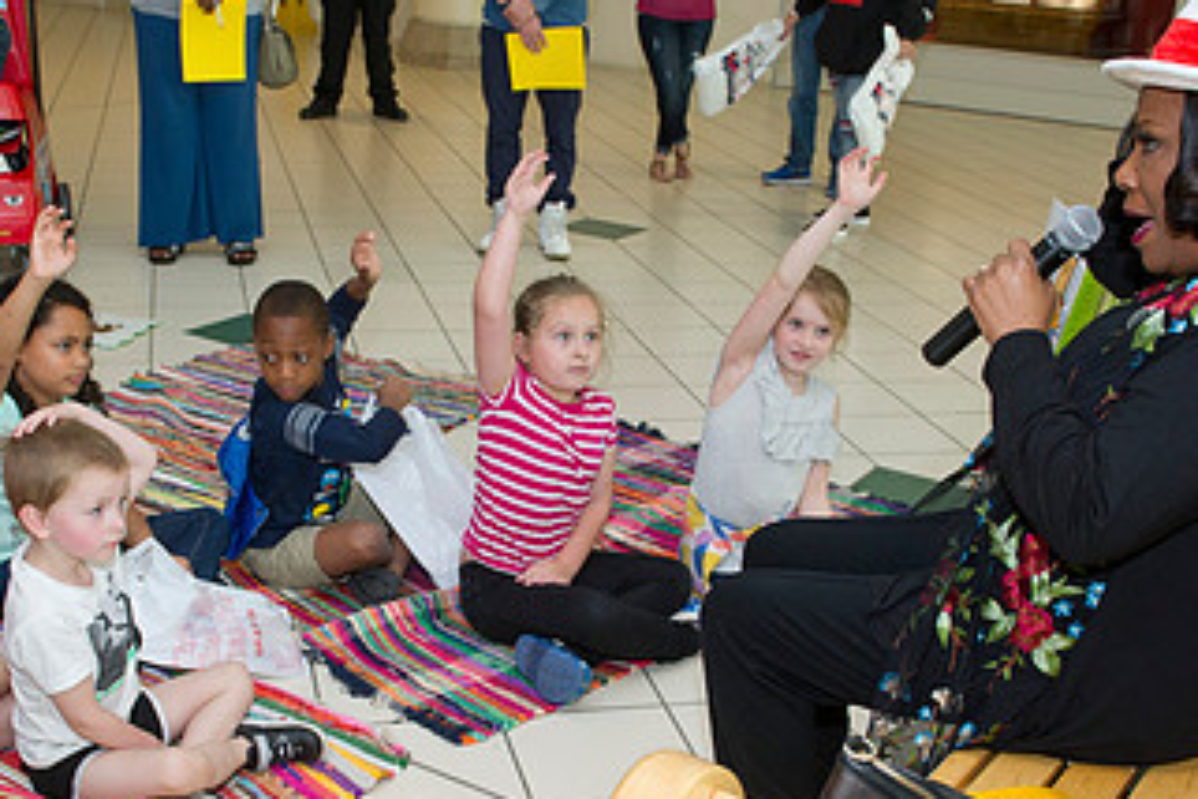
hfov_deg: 41.8
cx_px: 519
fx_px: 1564
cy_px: 556
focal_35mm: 47
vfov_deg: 28.4
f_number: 5.6
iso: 1250
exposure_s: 1/250
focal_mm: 26
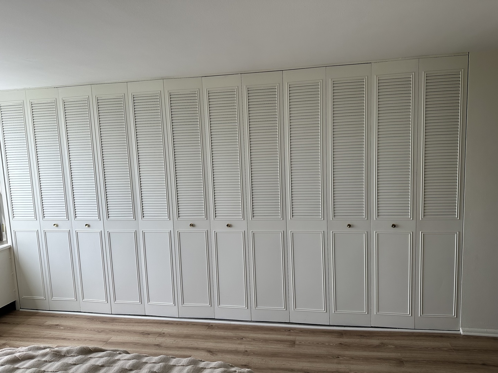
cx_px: 249
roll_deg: +2.2
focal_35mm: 24
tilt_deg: -6.5
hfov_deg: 71.6
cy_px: 186
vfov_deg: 56.8
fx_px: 345
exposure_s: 1/331
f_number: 1.78
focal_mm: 6.86
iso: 80
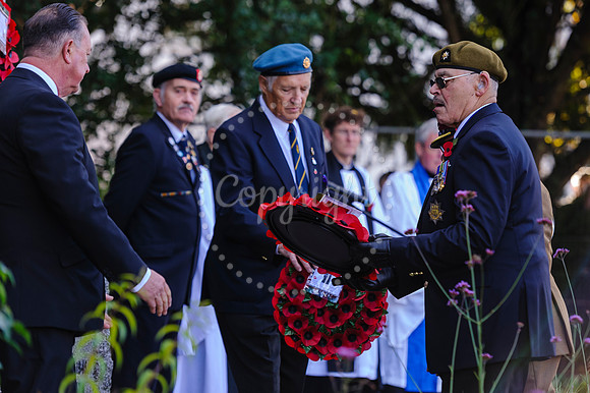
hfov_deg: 11.5
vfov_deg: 7.7
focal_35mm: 178
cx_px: 351
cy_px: 172
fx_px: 2921
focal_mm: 150
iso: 800
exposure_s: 1/500
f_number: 4
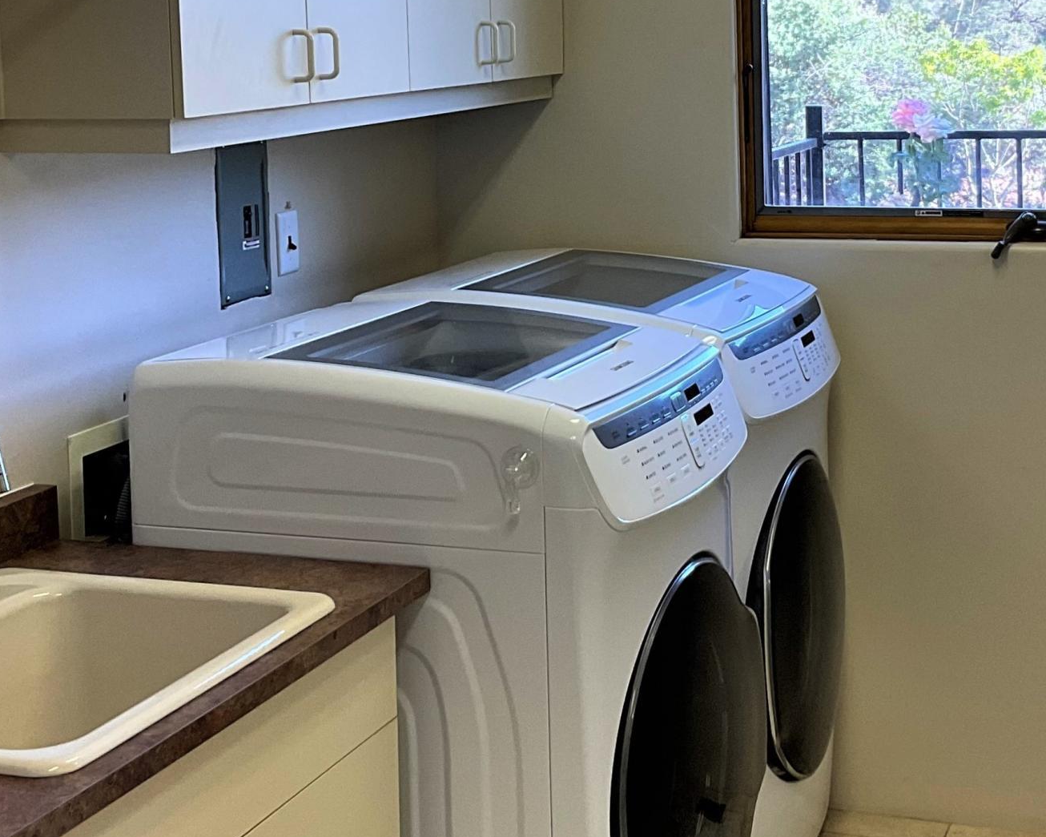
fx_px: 2012
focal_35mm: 65
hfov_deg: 29.0
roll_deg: +2.0
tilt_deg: -5.8
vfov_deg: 23.1
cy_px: 160
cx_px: 646
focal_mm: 3
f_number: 1.8
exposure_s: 1/60
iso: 32
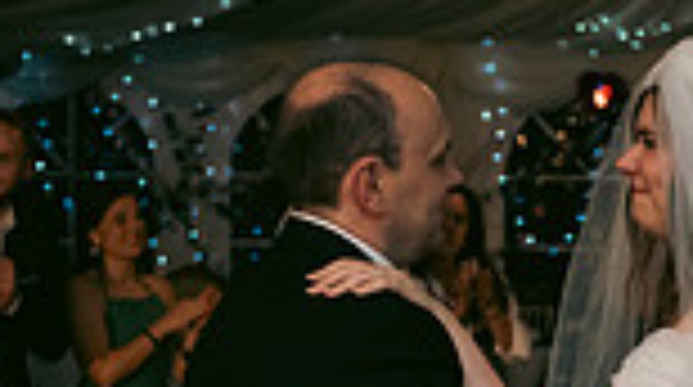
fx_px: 3045
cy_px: 461
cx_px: 670
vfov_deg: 7.2
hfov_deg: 12.8
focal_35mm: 166
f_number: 3.5
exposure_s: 1/160
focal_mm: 42
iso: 800
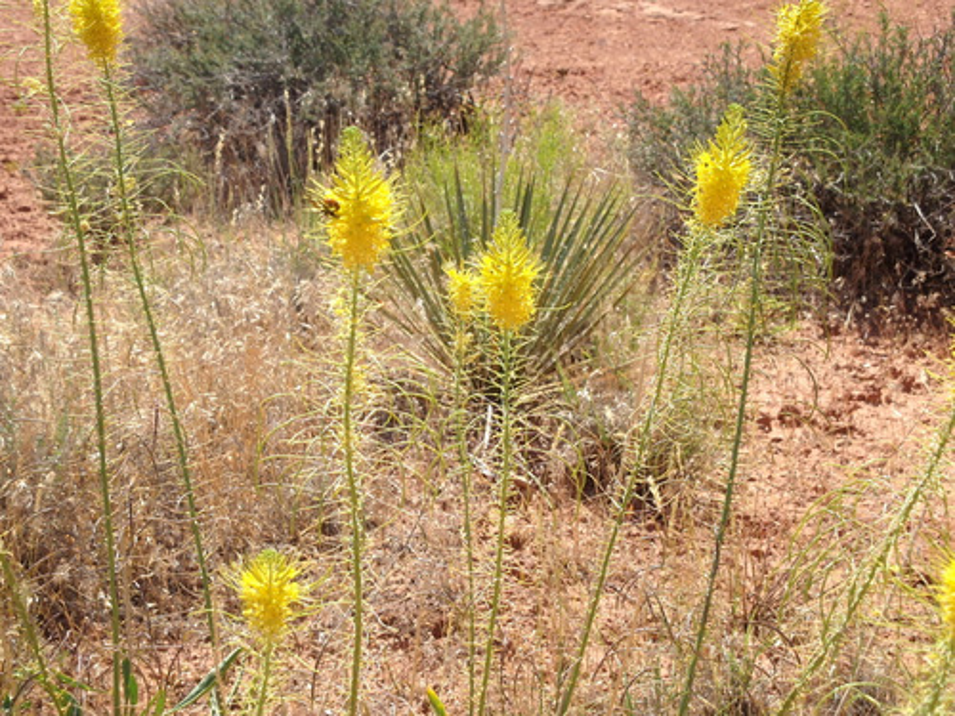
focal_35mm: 118
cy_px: 358
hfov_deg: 16.7
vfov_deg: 12.6
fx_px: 3255
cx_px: 478
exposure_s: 1/500
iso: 125
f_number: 5.5
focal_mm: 21.2
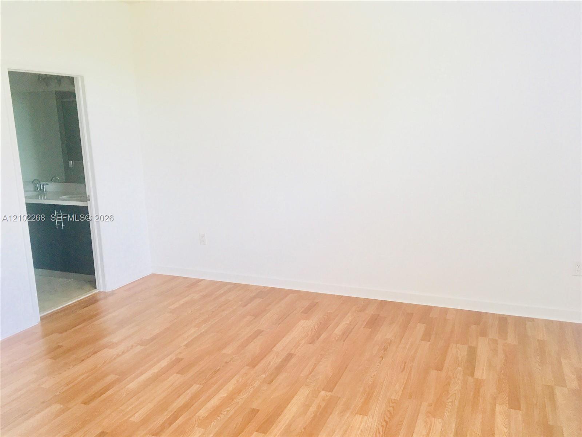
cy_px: 218
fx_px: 488
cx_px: 291
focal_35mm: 29
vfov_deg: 48.2
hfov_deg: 61.7
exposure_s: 1/30
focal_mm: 4.15
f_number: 2.2
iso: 80
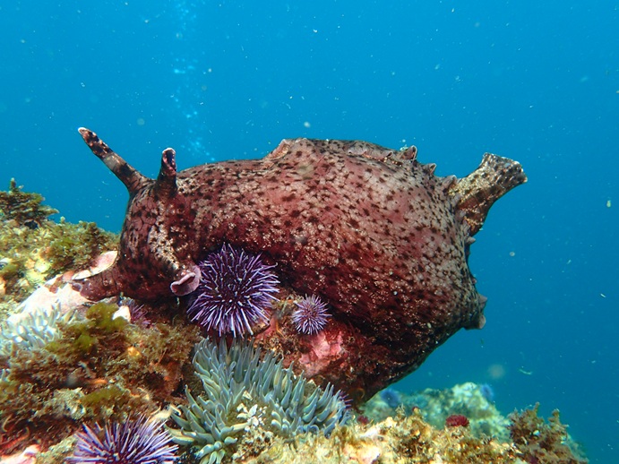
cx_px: 310
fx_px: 501
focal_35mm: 28
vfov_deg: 49.7
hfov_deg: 63.5
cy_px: 232
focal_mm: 5.14
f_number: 3.2
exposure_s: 1/160
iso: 100
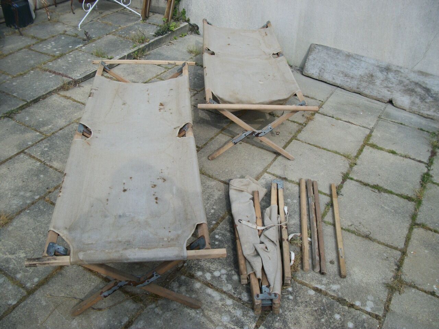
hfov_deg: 56.8
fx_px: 406
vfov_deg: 44.2
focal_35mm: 32
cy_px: 164
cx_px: 220
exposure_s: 1/160
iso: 80
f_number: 8.8
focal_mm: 5.7
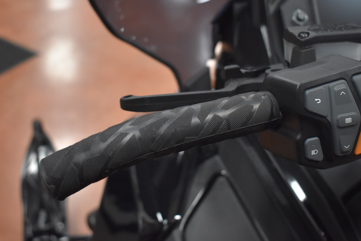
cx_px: 192
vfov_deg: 24.8
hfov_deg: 36.5
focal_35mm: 55
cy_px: 107
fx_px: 548
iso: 1800
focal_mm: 31
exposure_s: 1/125
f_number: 4.2
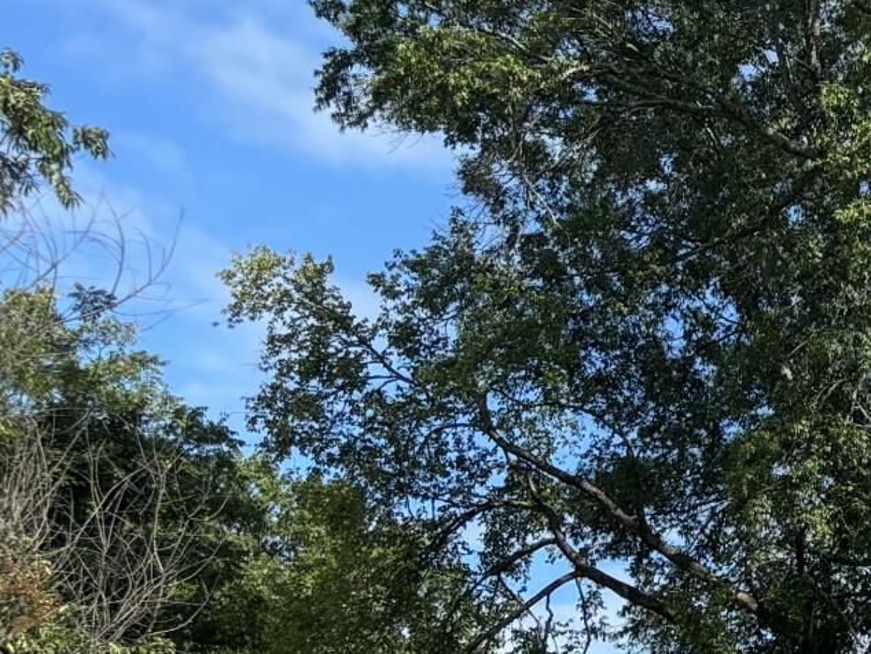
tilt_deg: +6.9
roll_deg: +0.9
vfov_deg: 11.7
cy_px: 904
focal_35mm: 123
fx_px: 3096
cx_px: 1885
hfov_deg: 13.2
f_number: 1.6
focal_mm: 5.96
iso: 50
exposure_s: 1/2193
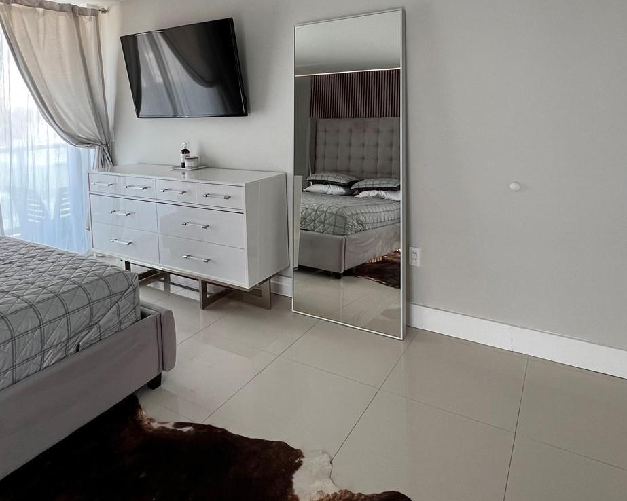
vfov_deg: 59.9
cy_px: 128
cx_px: 310
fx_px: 408
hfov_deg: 75.1
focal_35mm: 22
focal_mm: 1.57
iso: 80
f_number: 1.8
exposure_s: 1/120
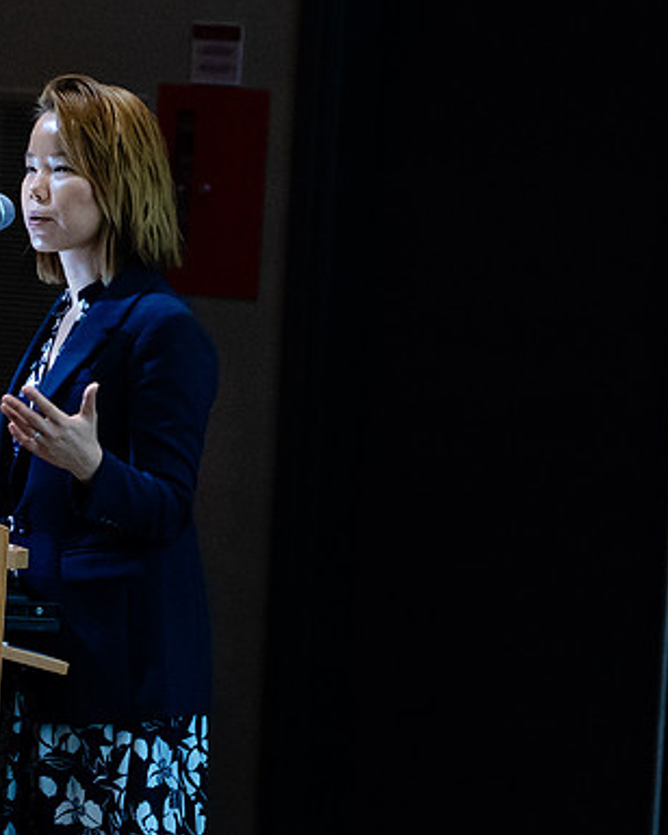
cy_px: 369
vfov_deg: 8.2
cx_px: 325
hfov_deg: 6.6
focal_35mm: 236
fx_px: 5832
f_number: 2.8
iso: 4000
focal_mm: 85
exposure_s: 1/200
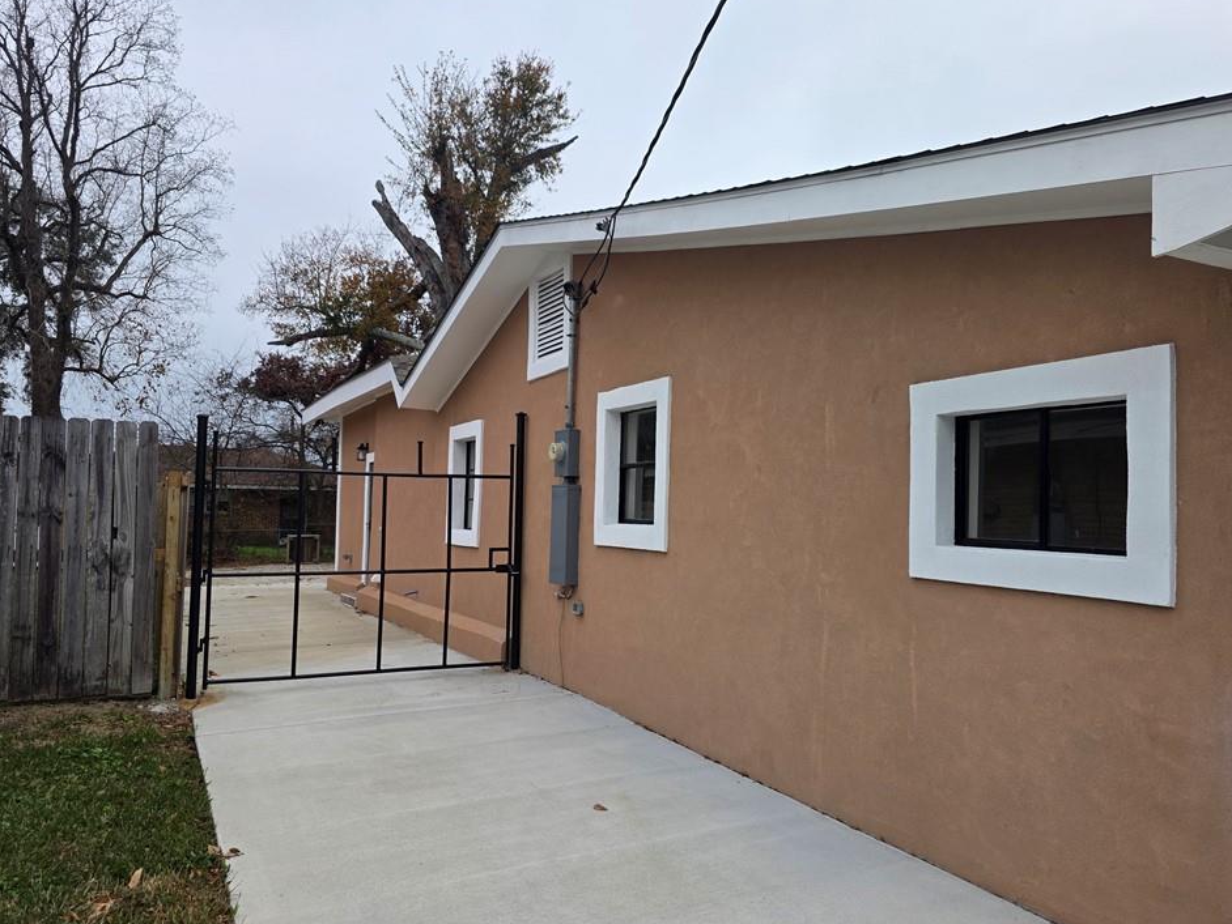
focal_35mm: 25
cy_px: 464
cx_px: 625
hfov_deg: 69.4
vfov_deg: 54.9
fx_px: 890
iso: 80
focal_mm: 6.3
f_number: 1.7
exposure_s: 1/2723
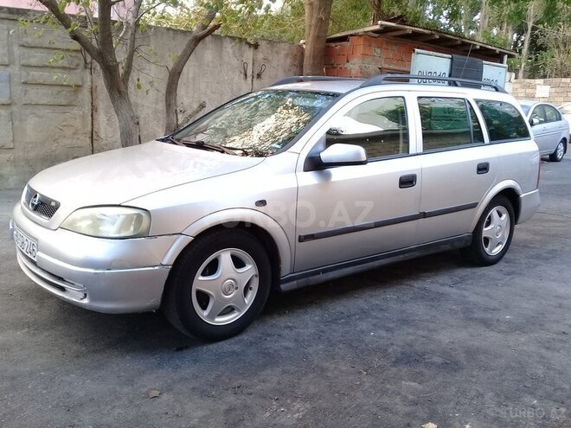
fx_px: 511
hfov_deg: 58.4
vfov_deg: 45.4
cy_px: 214
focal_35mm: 31
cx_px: 286
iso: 50
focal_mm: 3.3
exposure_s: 1/50
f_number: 2.2
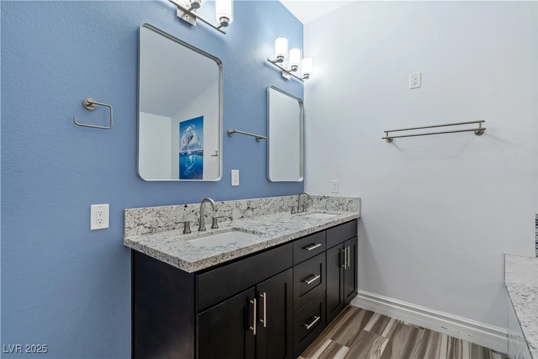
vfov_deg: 73.8
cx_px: 269
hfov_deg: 96.7
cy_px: 180
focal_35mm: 16
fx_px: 239
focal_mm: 16
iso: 800
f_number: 8
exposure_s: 1/15
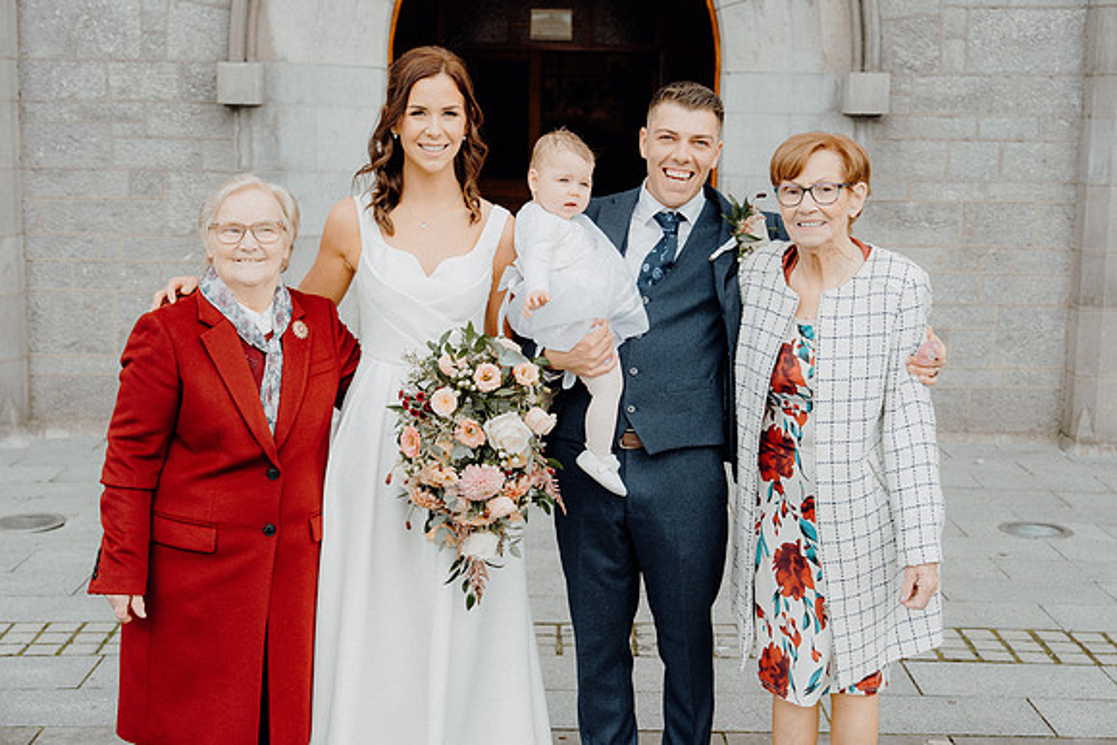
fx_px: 1614
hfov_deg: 38.2
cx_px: 558
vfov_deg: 26.0
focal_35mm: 52
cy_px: 372
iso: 125
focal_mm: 52
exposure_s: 1/160
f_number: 5
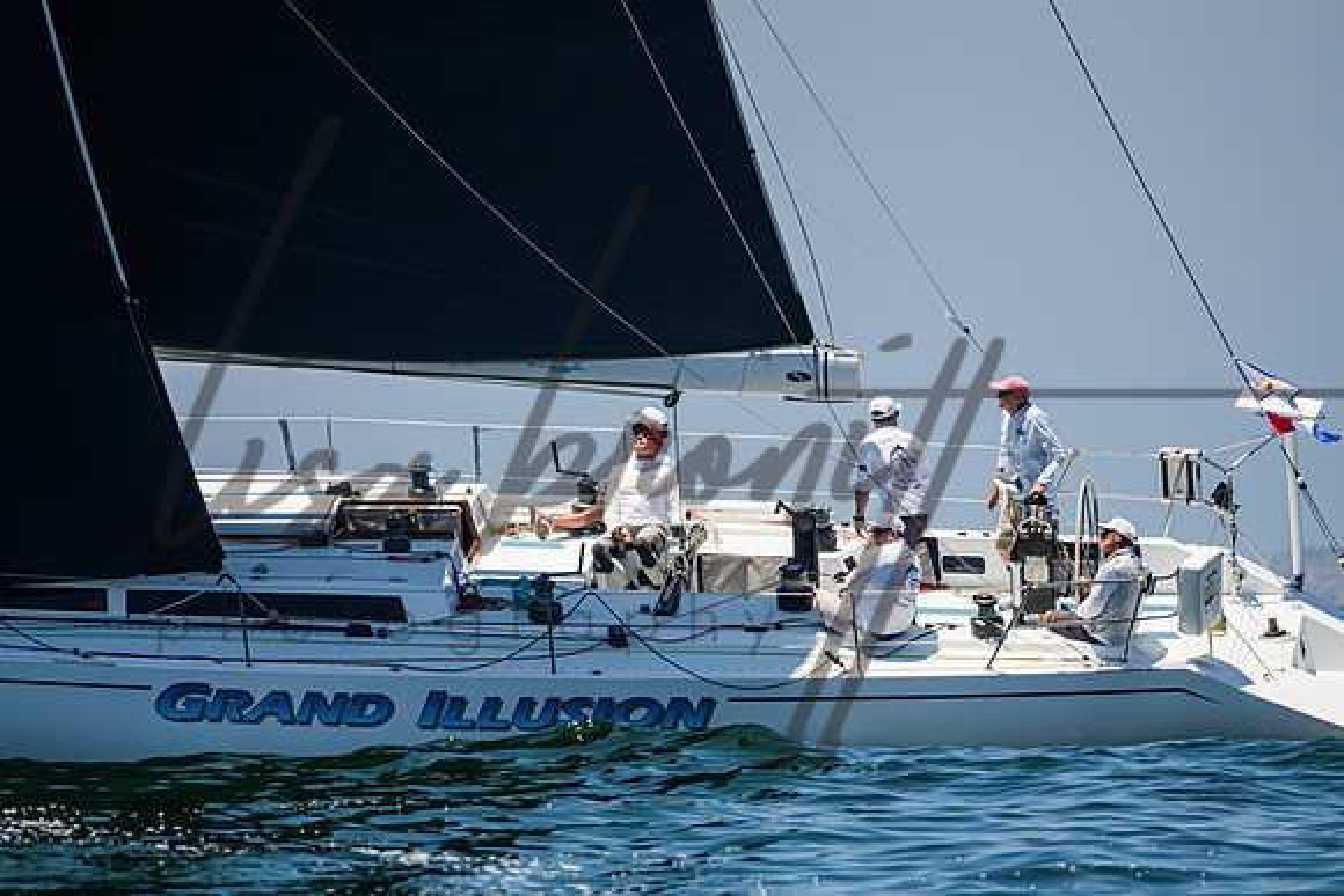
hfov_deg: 3.7
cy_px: 526
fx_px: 20971
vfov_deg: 2.4
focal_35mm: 562
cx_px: 692
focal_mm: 400
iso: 500
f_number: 8
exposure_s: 1/2500
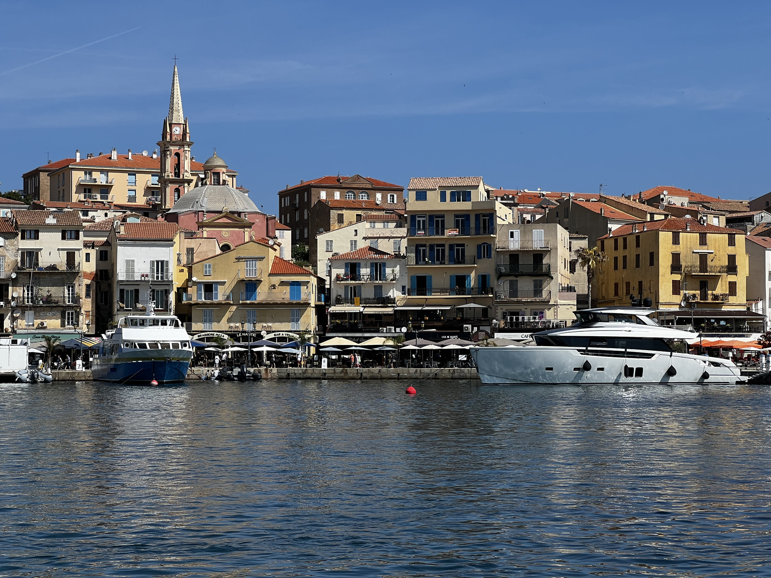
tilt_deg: +2.6
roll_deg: +0.5
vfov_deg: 19.1
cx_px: 386
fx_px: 1715
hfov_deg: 25.3
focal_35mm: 77
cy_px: 289
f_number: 2.8
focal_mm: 9
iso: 32
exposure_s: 1/1054
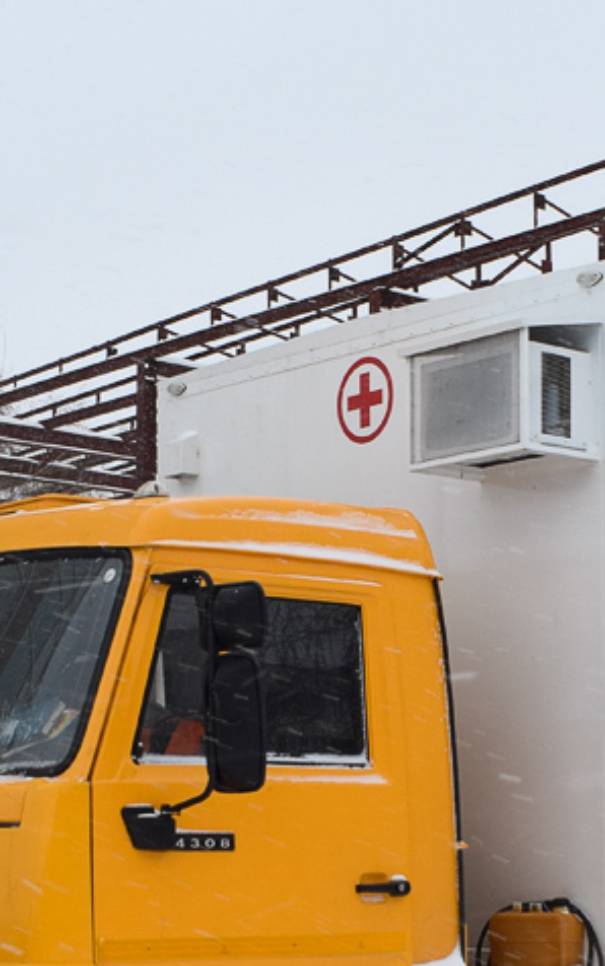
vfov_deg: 26.4
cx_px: 518
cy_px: 731
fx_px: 2029
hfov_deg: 16.8
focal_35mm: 77
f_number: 8
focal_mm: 20
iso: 250
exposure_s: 1/250
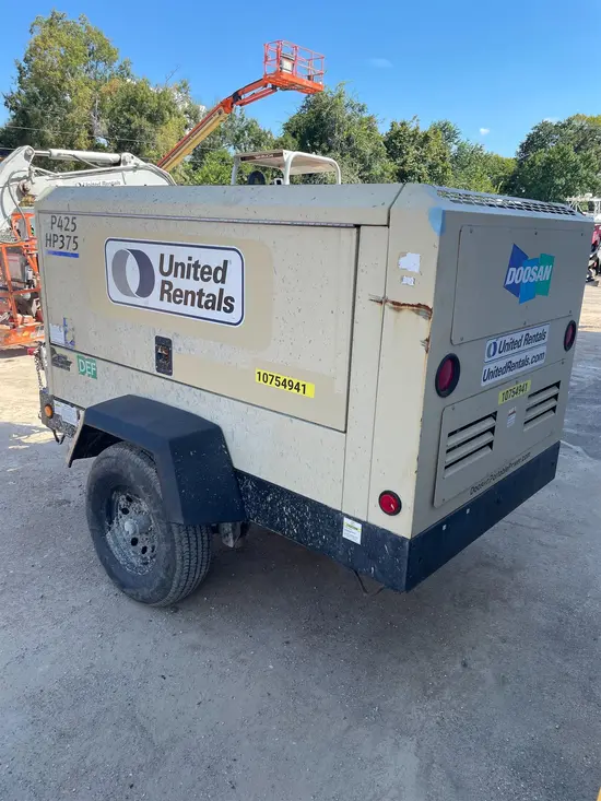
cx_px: 300
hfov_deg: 53.1
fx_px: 602
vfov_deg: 67.3
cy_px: 400
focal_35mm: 26
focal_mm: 4.2
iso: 32
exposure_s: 1/1103
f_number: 1.6
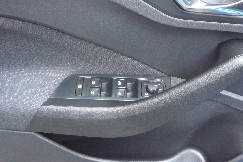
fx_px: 304
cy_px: 82
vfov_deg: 29.9
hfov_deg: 43.5
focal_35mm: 45
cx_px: 141
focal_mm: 5.2
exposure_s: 1/30
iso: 800
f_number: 3.3
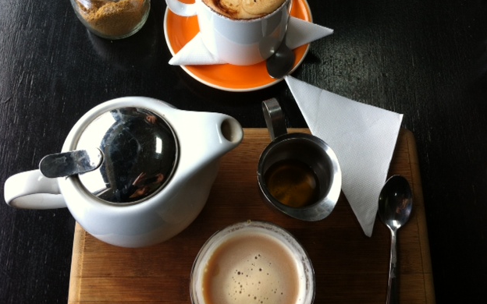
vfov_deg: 33.5
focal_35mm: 38
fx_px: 504
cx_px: 247
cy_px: 131
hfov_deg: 51.5
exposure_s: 1/60
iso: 80
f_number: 2.8
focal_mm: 3.85
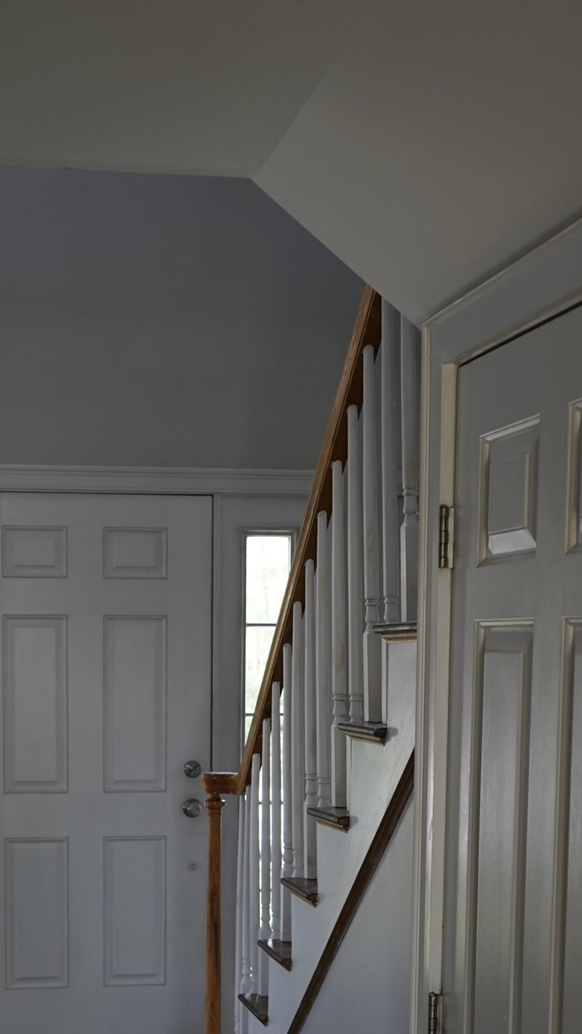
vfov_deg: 37.8
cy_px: 823
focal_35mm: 53
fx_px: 1454
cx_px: 172
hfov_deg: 22.5
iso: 640
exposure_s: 1/160
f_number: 4
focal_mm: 29
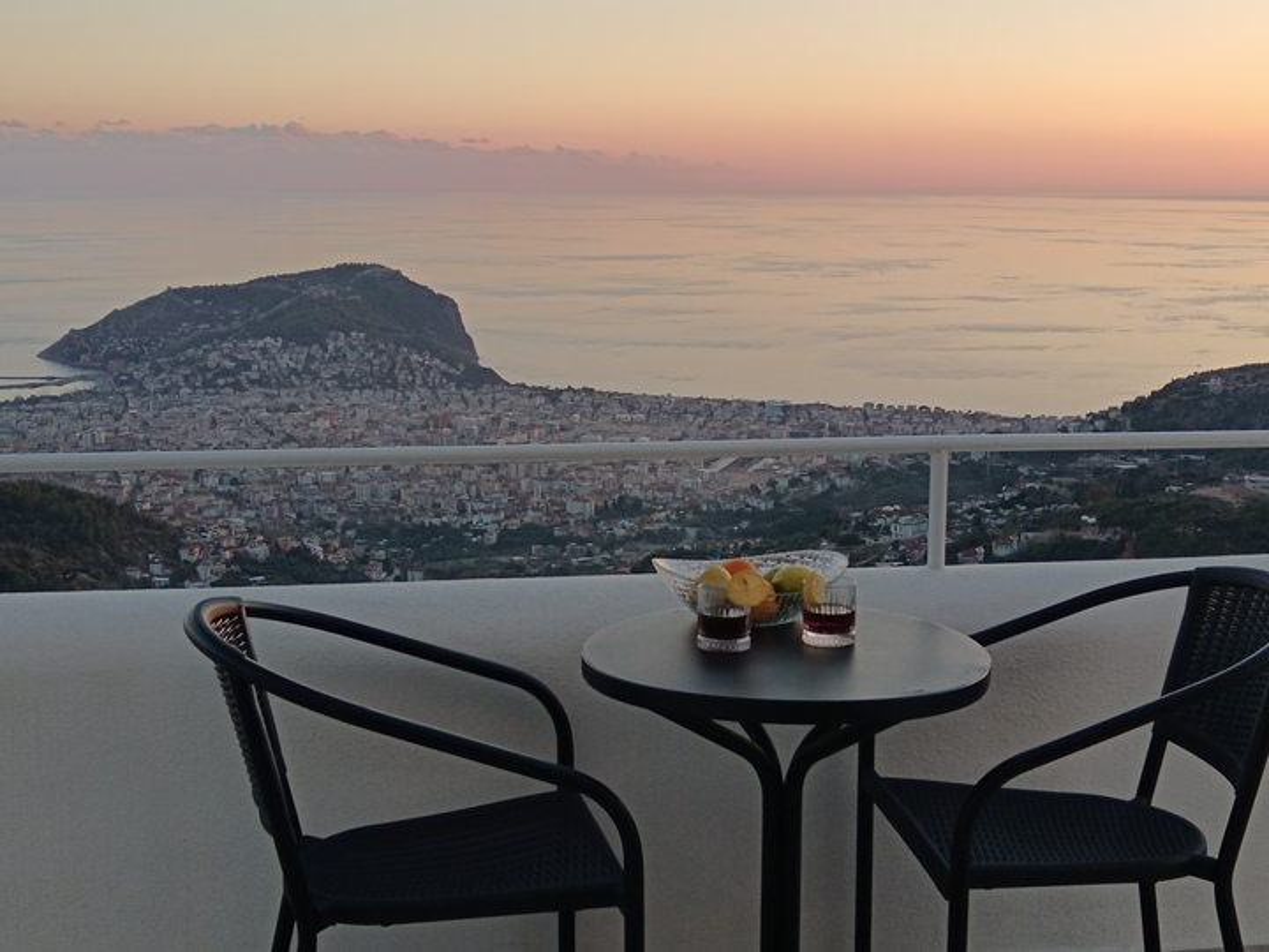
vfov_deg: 27.0
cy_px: 476
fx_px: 1980
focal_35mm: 54
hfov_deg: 35.5
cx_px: 634
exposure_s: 1/120
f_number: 1.9
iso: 116
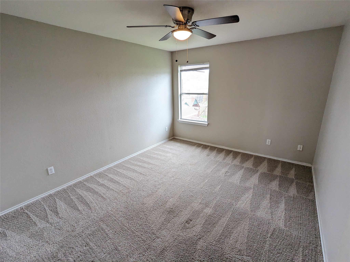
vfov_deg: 78.1
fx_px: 162
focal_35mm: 16
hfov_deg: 94.5
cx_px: 175
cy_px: 131
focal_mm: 2.35
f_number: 2.2
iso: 244
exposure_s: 1/120
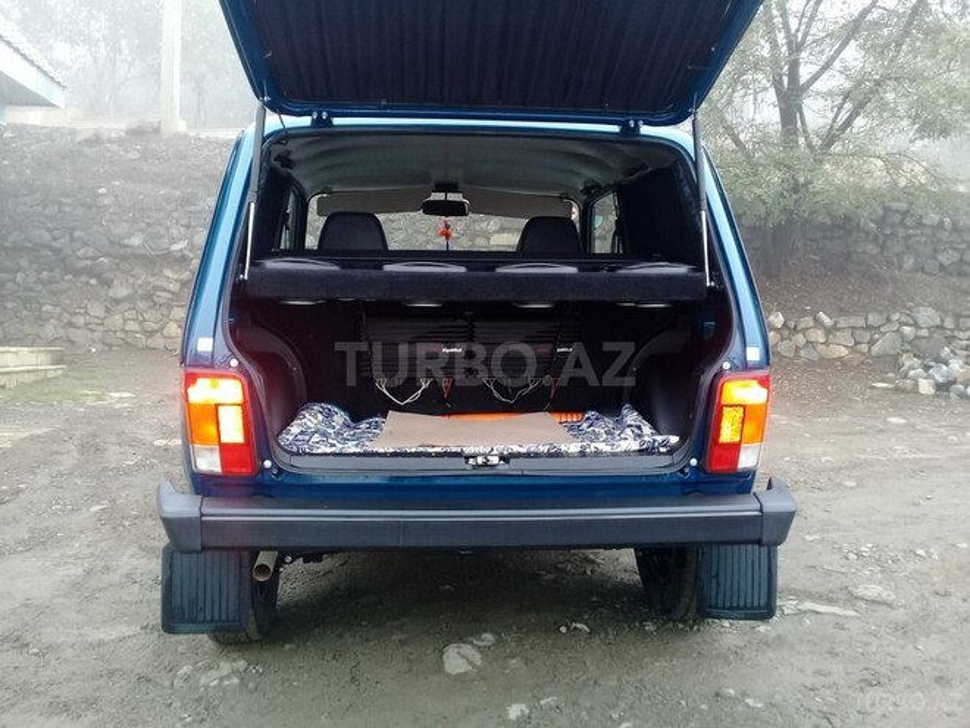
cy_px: 364
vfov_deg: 45.4
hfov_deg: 58.4
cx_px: 485
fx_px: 869
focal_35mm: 31
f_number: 2.2
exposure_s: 1/33
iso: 64
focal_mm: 3.3
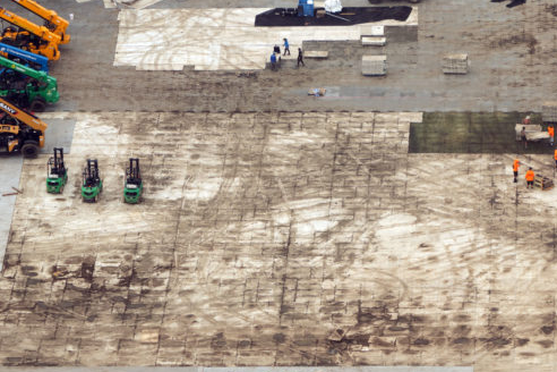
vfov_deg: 4.5
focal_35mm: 304
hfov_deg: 6.8
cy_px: 94
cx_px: 525
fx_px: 4703
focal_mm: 146
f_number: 5.6
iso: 200
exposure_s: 1/640
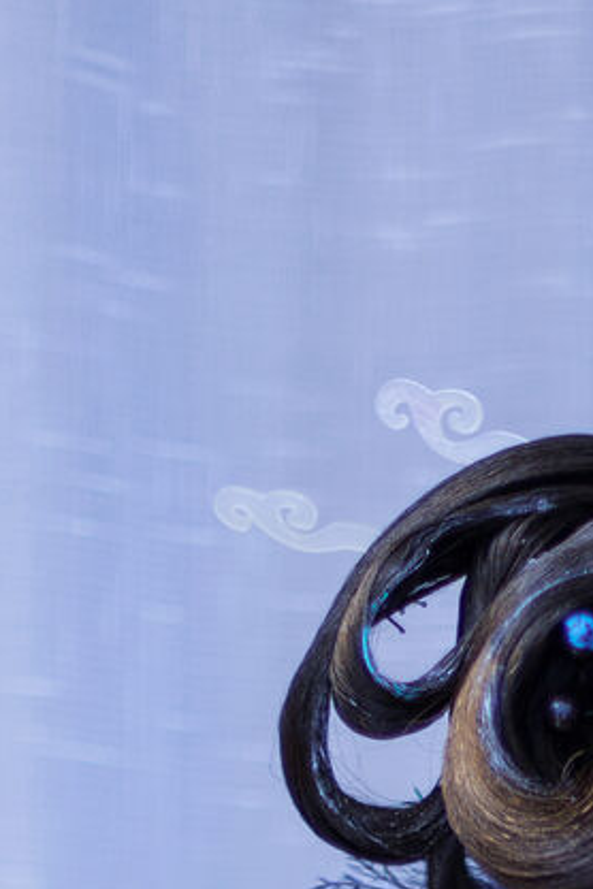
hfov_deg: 6.3
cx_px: 542
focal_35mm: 216
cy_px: 1861
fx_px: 5337
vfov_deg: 8.9
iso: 100
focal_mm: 50
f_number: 1.8
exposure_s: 1/125
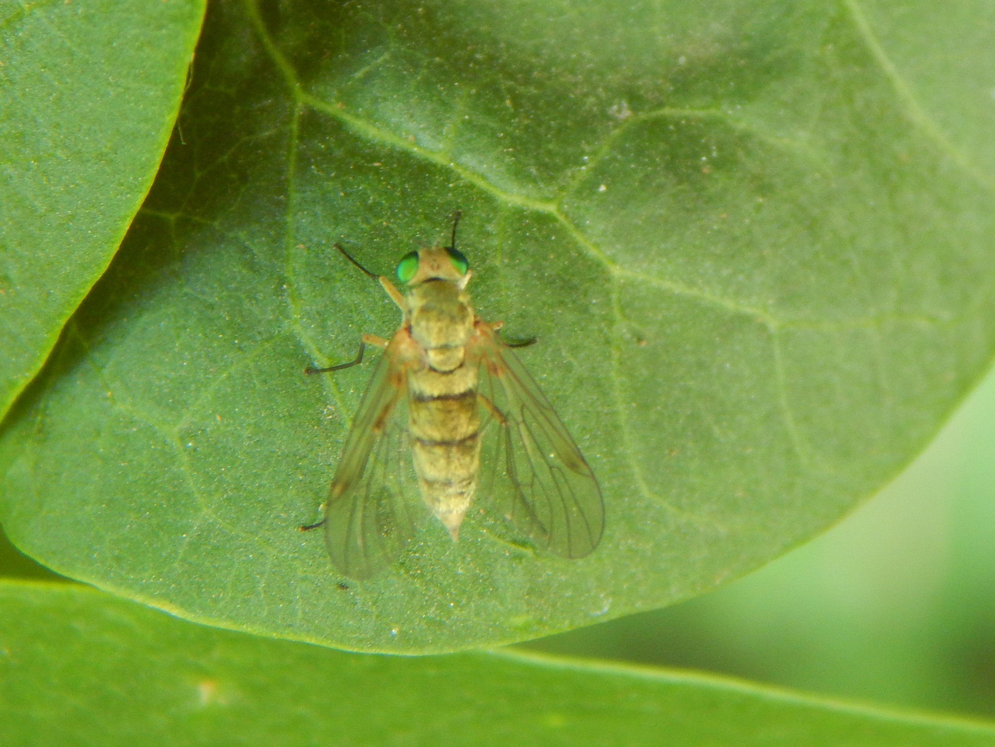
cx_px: 498
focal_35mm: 93
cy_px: 374
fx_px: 2673
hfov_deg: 21.1
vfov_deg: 15.9
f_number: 4.4
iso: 200
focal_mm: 16.6
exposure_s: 1/30
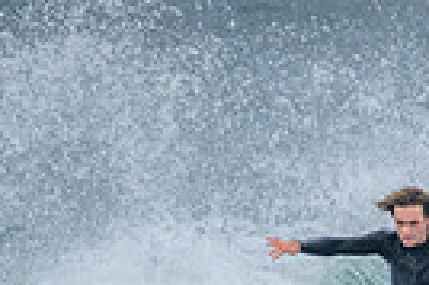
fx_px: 41288
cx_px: 477
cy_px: 424
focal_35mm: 3469
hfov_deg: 0.6
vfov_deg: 0.4
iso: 800
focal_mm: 800
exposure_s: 1/2000
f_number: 11
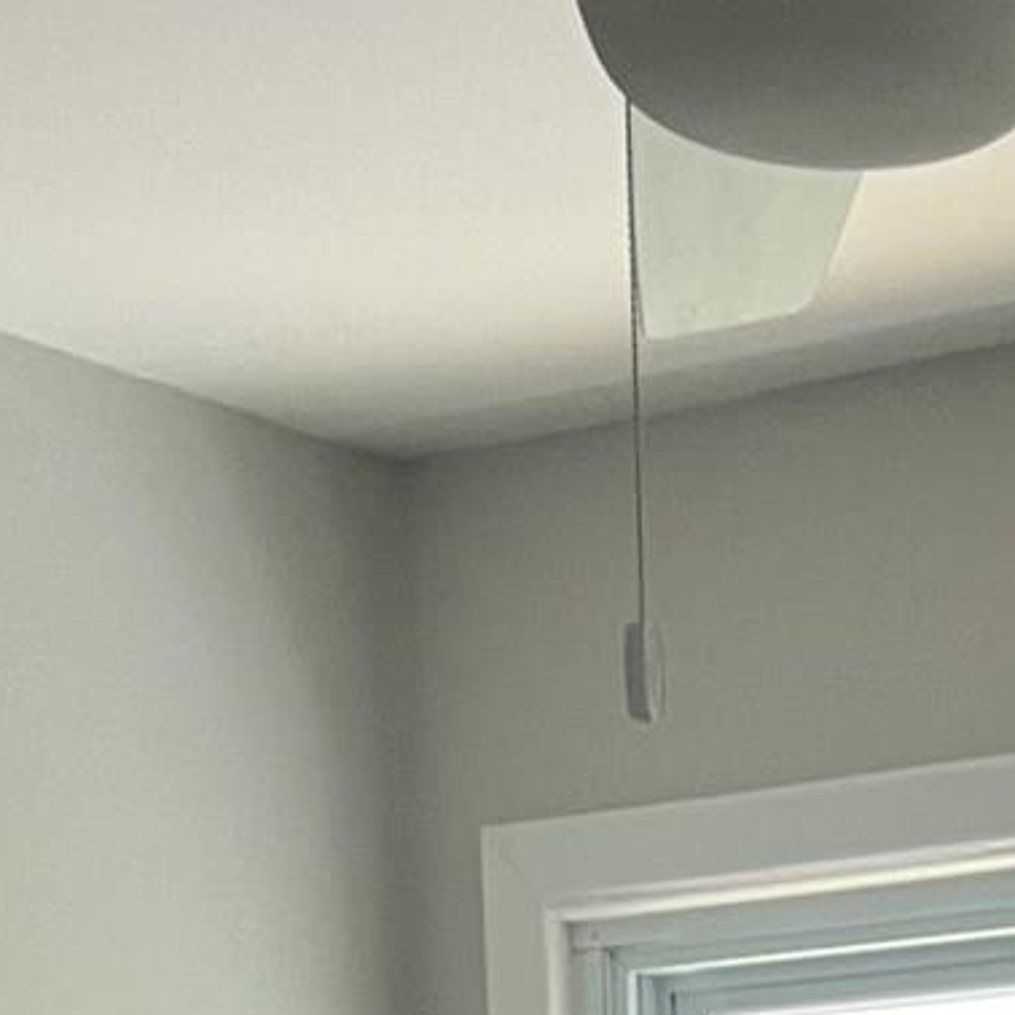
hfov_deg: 12.3
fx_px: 4644
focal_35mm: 140
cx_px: 1125
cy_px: 2986
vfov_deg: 9.7
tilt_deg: -16.1
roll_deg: -0.6
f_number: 1.5
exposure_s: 1/60
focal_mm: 5.7
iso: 100
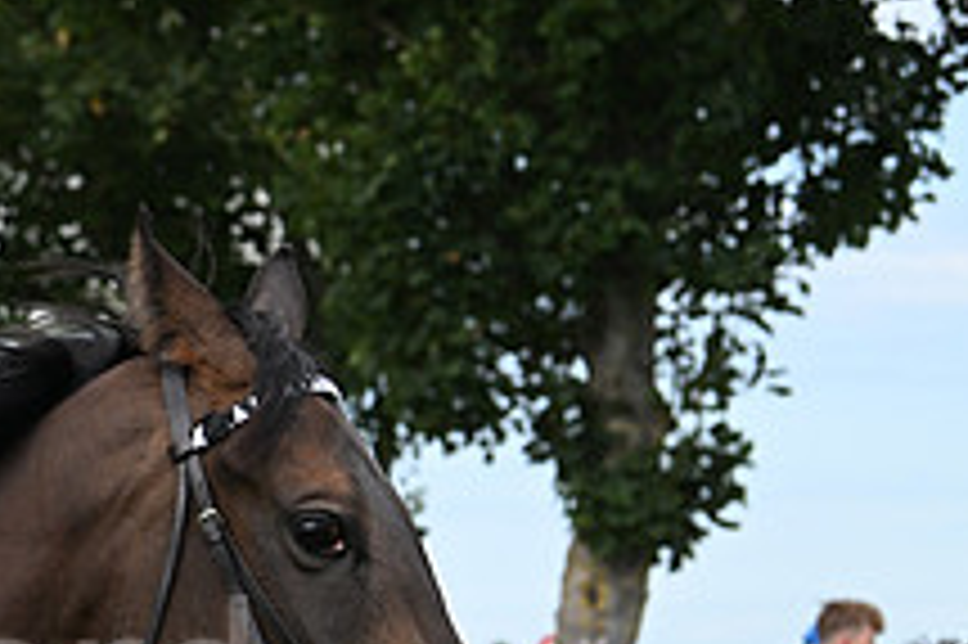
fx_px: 5078
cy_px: 718
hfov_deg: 10.6
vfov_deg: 7.2
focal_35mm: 189
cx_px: -324
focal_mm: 70
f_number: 5
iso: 500
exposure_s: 1/1600
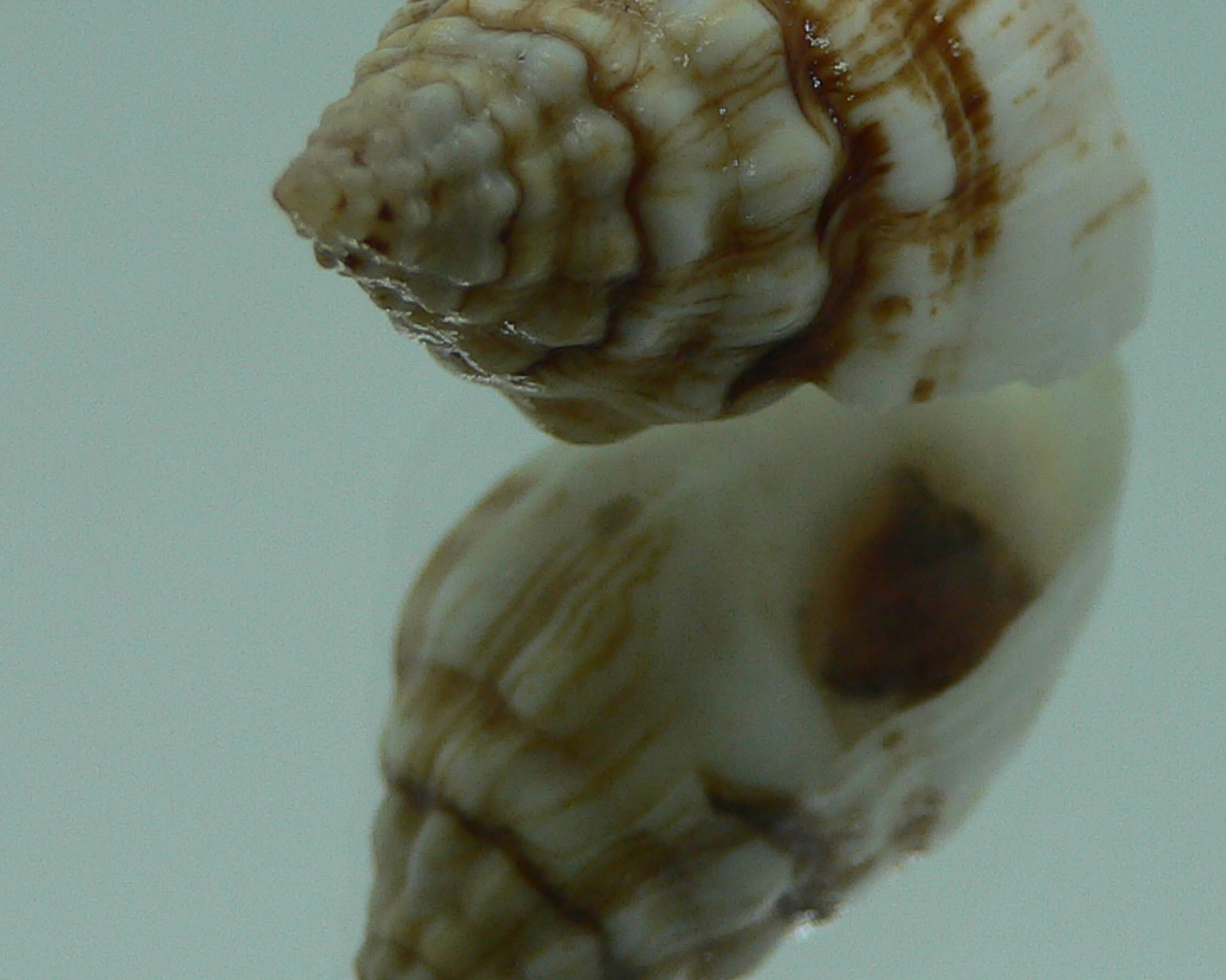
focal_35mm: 78
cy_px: 250
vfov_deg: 19.5
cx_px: 709
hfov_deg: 24.4
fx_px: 2830
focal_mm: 4.6
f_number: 2.8
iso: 80
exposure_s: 1/60
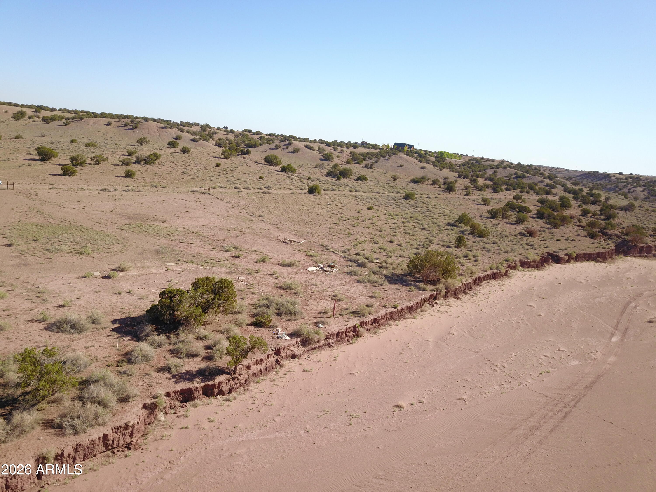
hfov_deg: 67.3
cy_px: 246
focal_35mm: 26
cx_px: 328
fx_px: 493
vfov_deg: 53.1
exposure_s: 1/820
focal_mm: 4.7
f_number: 2.2
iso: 100
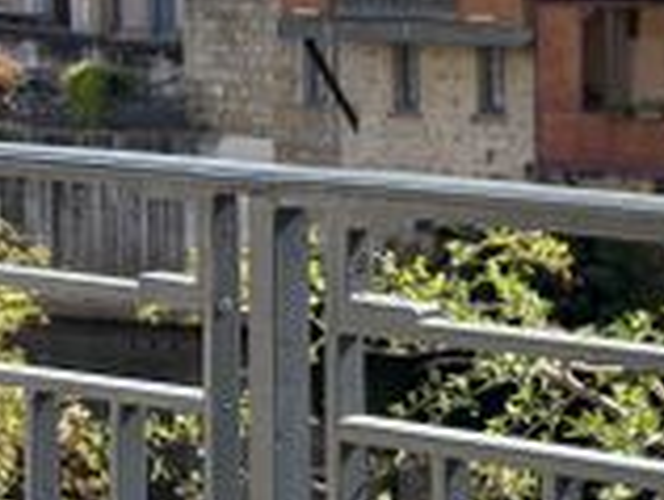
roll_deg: +0.3
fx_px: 2190
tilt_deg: -1.4
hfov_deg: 13.8
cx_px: 1439
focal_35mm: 114
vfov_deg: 12.9
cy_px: -4
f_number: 1.6
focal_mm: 5.96
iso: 64
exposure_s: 1/2012
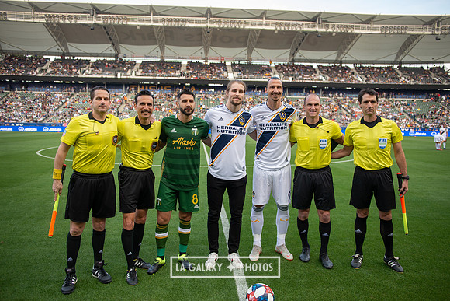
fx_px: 350
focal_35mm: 28
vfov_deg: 46.4
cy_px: 150
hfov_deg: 65.5
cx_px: 225
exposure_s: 1/400
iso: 400
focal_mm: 28
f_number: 2.8
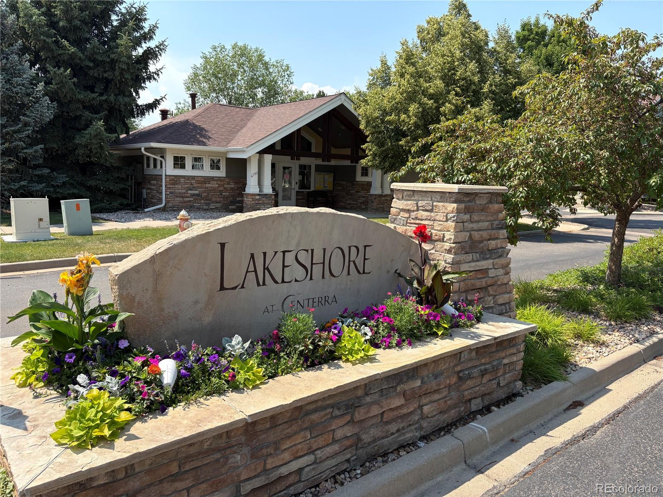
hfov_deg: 67.3
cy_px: 248
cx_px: 332
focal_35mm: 26
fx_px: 498
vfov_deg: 53.1
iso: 50
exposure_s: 1/2012
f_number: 1.6
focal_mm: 5.96
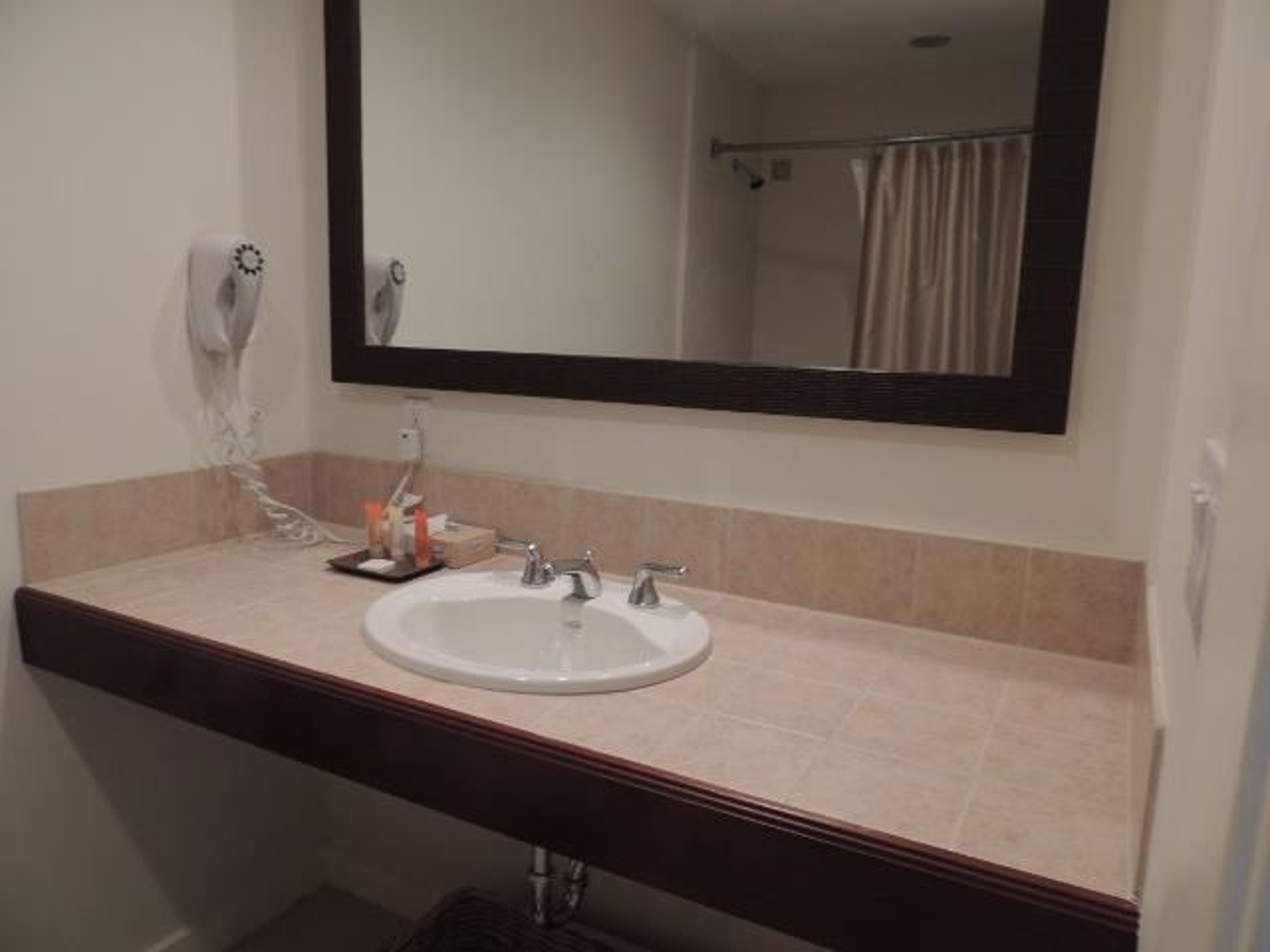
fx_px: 881
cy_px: 476
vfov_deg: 56.8
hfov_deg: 71.6
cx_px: 635
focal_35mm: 24
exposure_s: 1/30
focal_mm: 4.3
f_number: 3
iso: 220
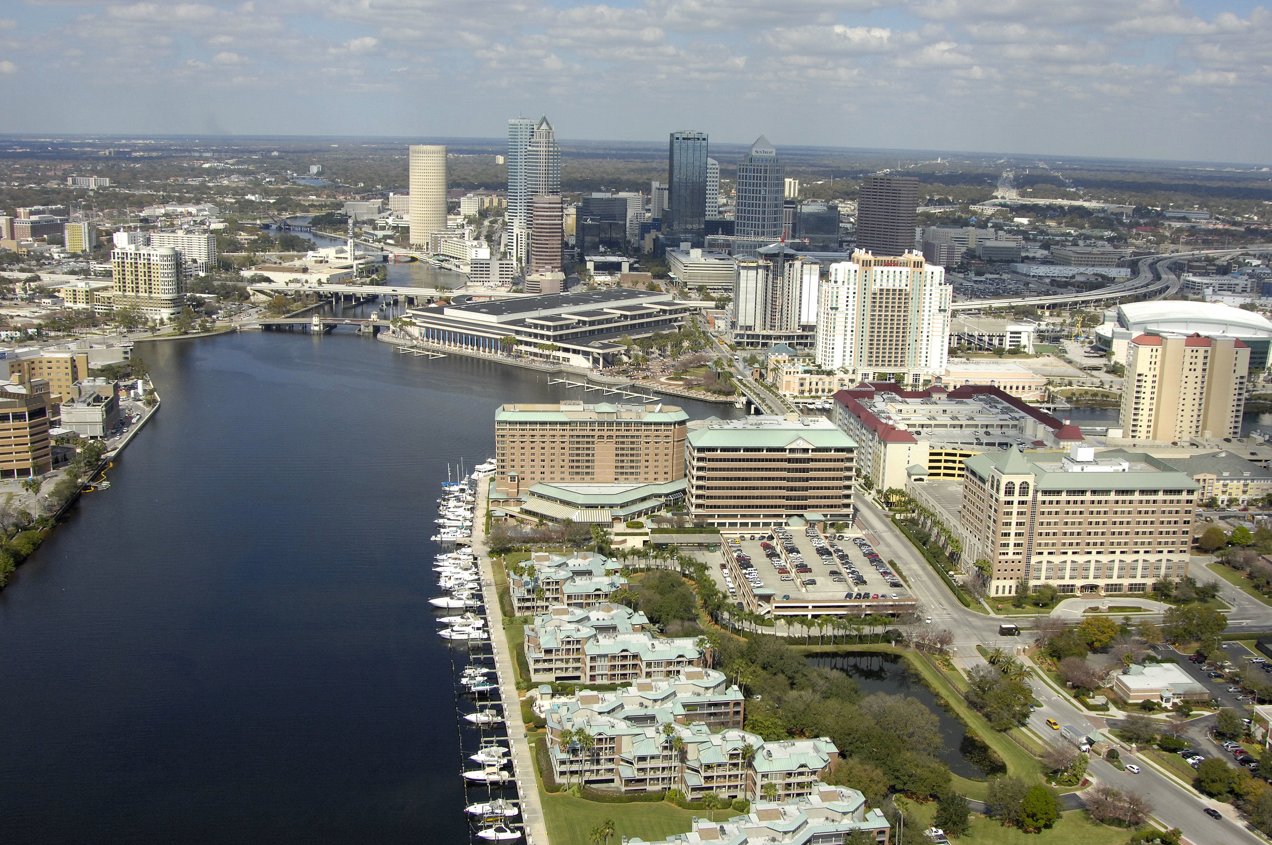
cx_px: 636
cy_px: 422
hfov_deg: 53.2
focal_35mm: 36
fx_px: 1270
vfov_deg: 36.8
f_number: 8.5
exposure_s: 1/1000
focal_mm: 24
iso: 400
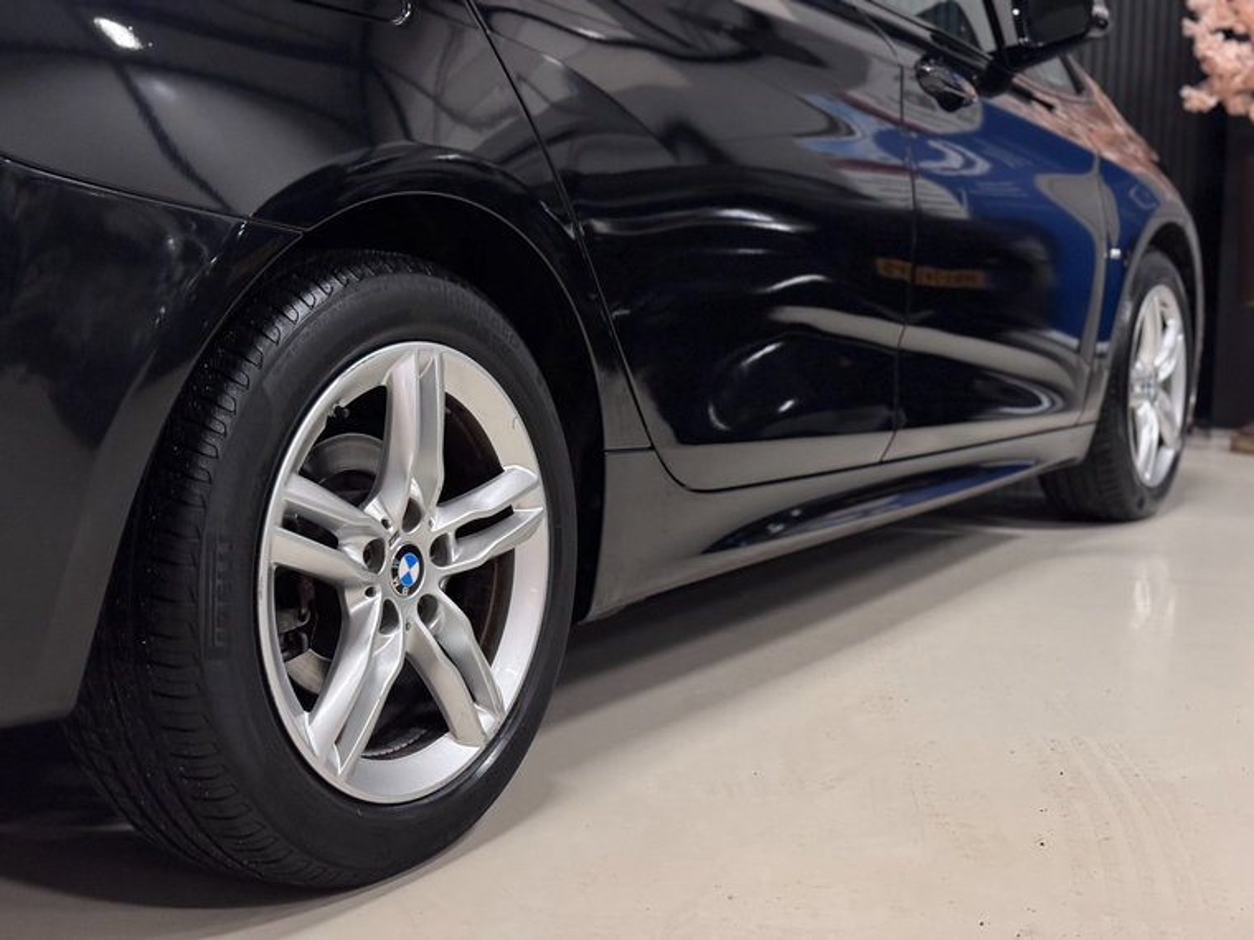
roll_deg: +0.1
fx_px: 1739
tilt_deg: -6.1
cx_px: 627
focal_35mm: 48
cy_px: 470
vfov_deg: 30.3
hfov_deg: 39.7
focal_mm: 6.76
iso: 500
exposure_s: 1/25
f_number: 1.78
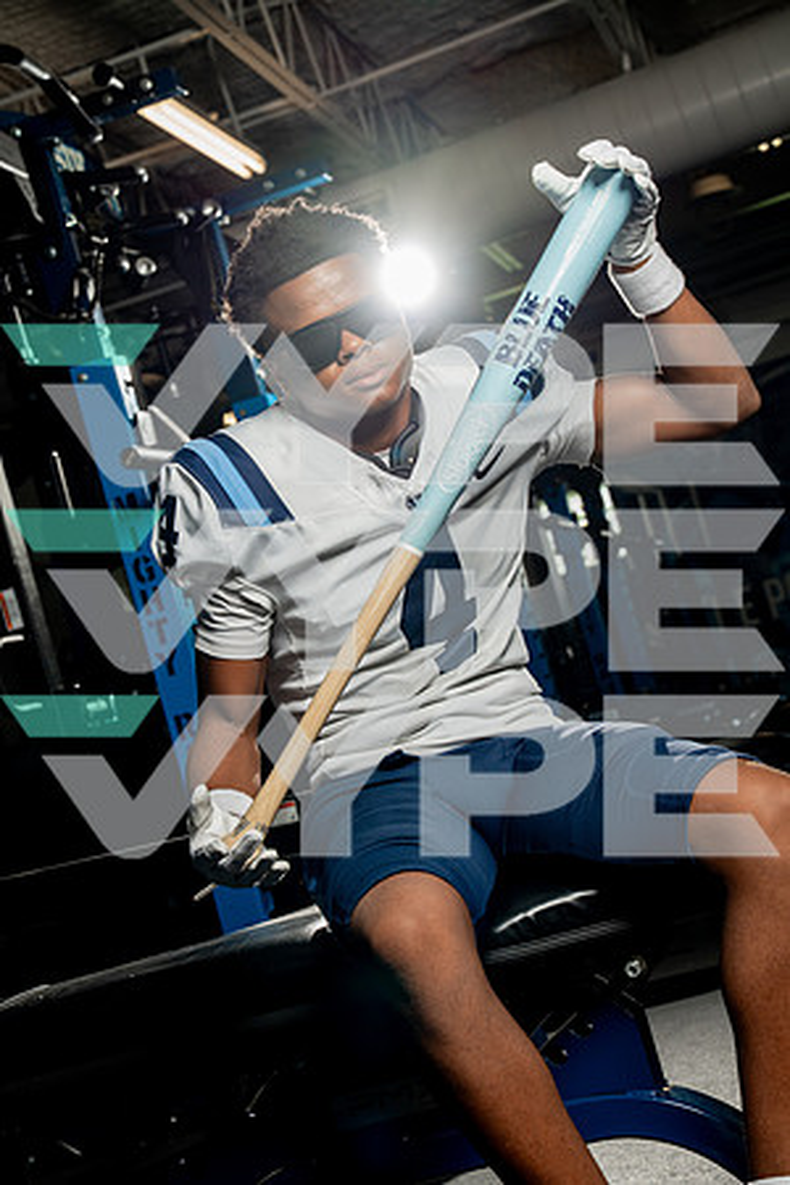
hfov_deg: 19.5
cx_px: 395
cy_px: 592
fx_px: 2304
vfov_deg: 28.8
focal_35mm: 70
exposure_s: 1/200
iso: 640
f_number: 7.1
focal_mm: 70
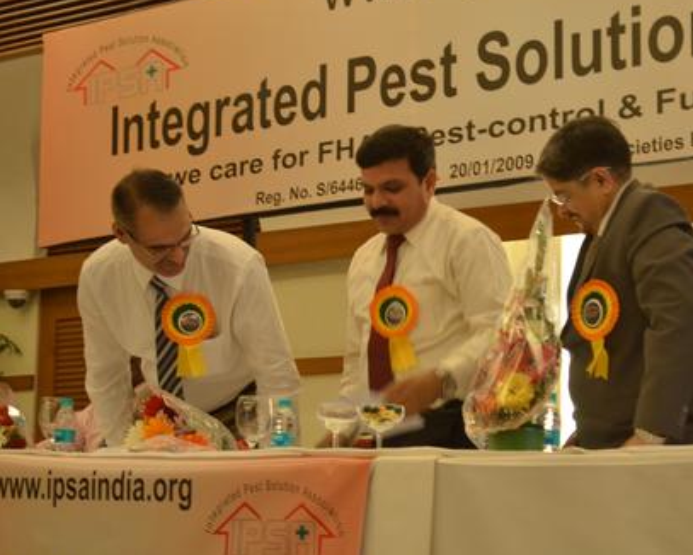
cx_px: 455
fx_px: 1867
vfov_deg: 16.9
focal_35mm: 91
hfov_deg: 21.0
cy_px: 232
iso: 1000
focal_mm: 44
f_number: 5.3
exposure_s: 1/50
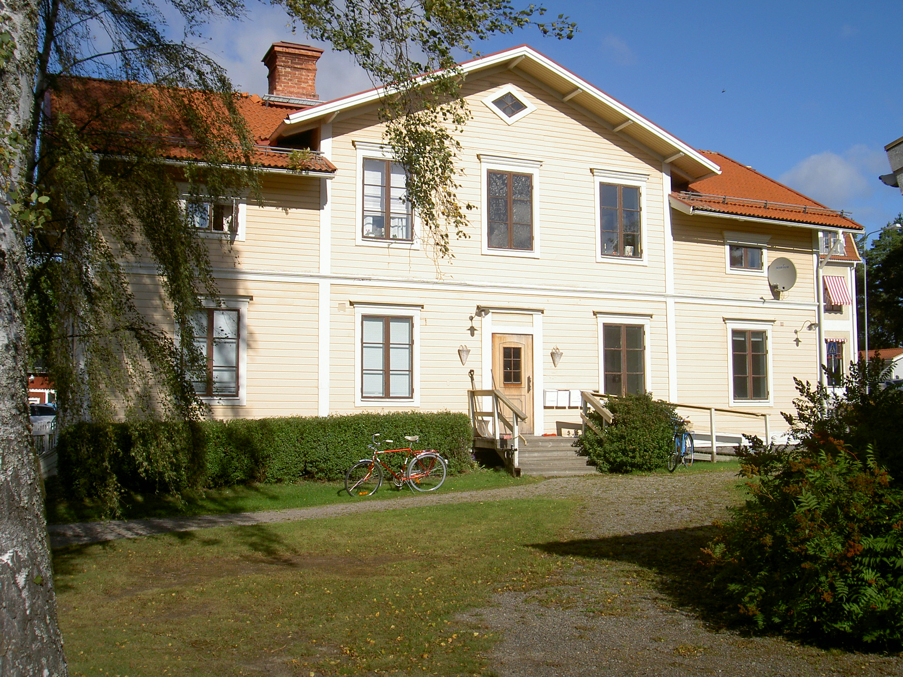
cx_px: 452
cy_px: 338
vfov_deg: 36.8
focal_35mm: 39
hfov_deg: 47.9
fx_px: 1017
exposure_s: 1/640
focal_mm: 8
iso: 100
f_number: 4.7
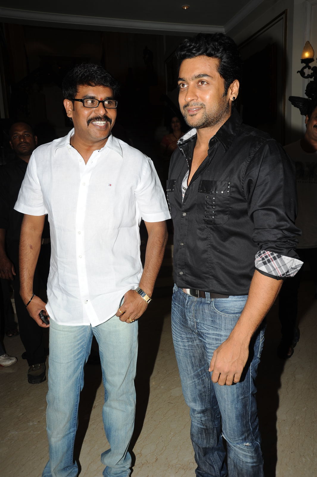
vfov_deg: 58.7
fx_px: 423
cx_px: 158
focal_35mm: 32
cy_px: 238
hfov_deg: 41.1
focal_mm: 32
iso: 200
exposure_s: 1/125
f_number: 9
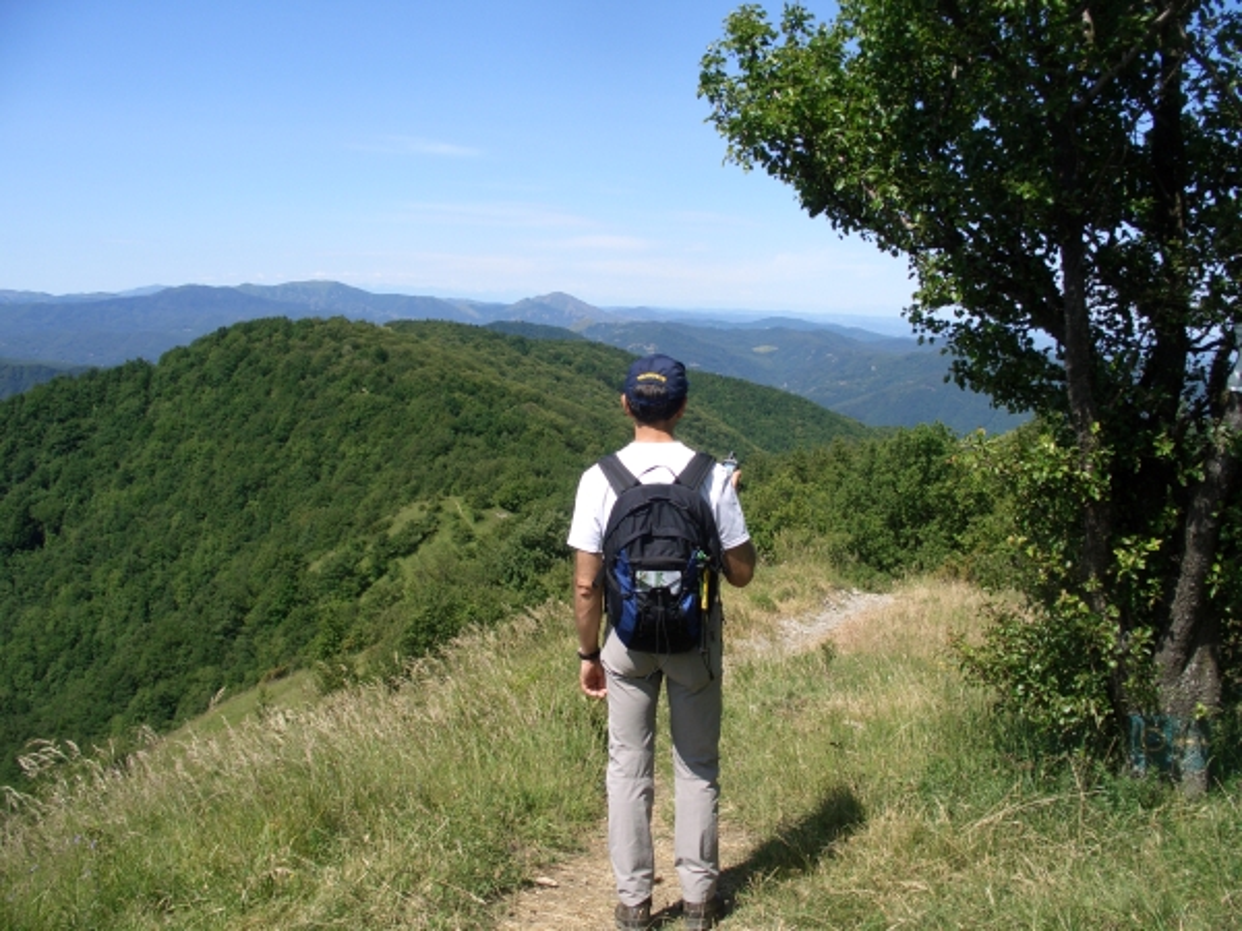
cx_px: 621
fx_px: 1184
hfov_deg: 55.4
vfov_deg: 42.9
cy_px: 466
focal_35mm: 33
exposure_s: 1/640
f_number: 4.5
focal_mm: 7.1
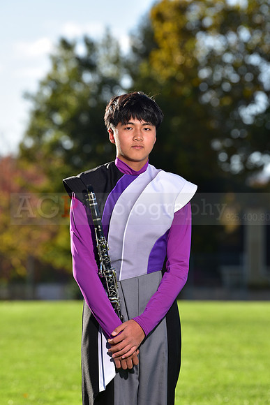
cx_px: 135
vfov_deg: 10.3
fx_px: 2248
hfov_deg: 6.9
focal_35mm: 200
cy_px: 202
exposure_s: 1/250
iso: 80
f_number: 5.6
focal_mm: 200
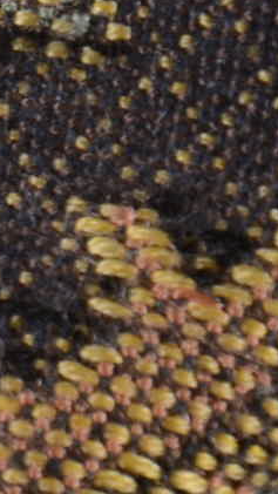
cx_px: -1070
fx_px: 12626
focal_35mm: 964
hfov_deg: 1.3
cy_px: -107
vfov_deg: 2.2
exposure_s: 1/160
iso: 160
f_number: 14
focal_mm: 105
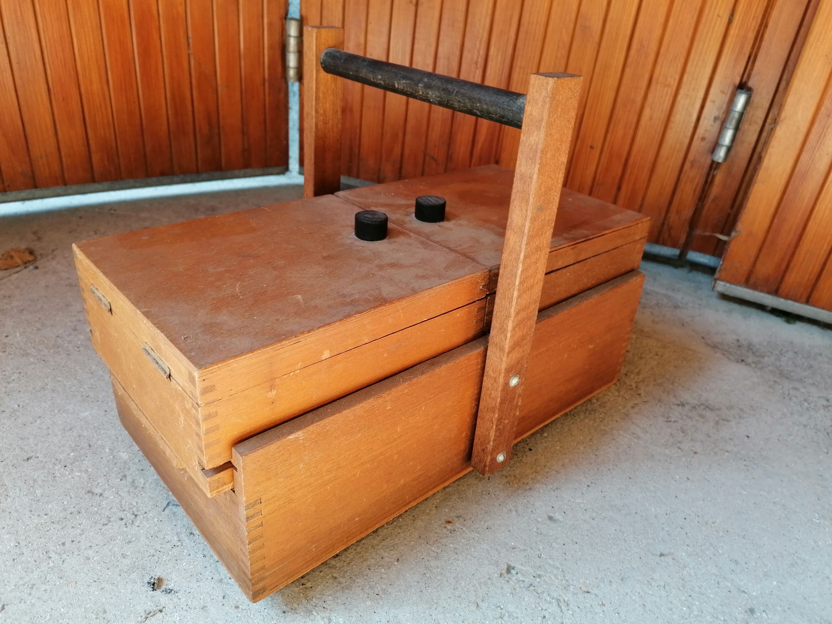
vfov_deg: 51.4
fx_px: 649
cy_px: 312
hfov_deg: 65.3
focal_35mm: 27
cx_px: 416
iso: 64
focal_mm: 4.75
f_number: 1.8
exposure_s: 1/50
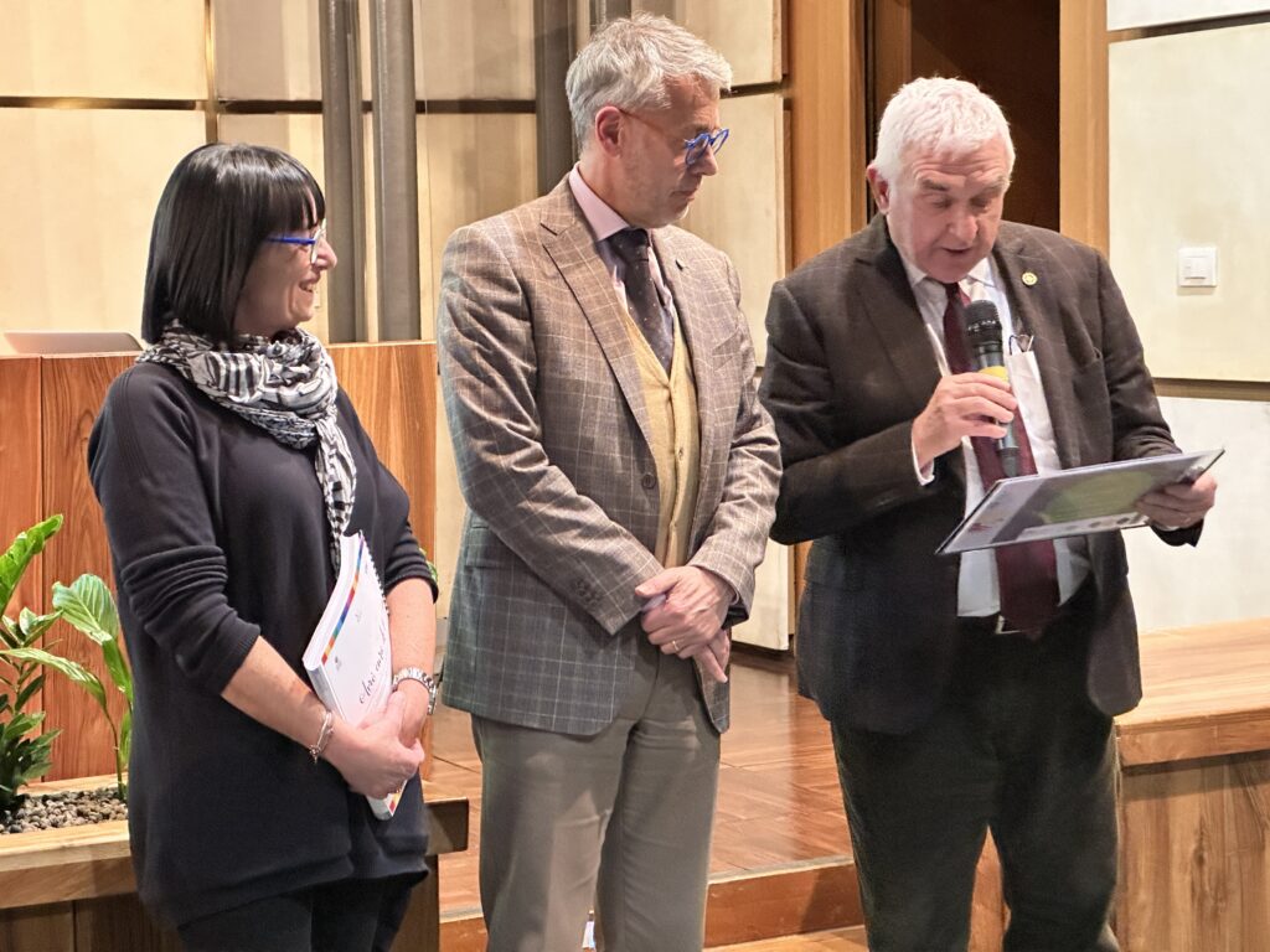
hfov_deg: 25.3
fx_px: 2825
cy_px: 476
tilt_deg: -5.0
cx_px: 635
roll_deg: +1.5
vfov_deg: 19.1
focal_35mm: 77
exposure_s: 1/34
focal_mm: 9
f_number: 2.8
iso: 1250
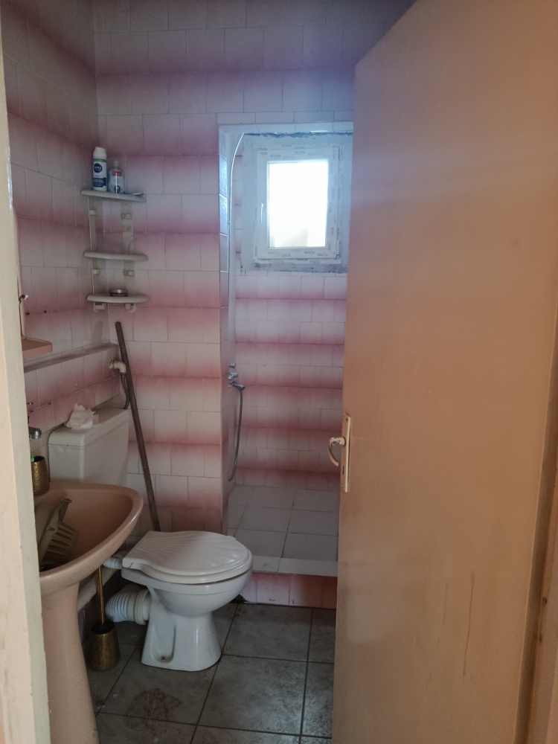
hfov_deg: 56.8
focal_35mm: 24
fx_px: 516
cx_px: 279
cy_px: 372
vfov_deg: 71.6
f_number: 1.7
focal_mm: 5.24
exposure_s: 1/25
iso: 1821
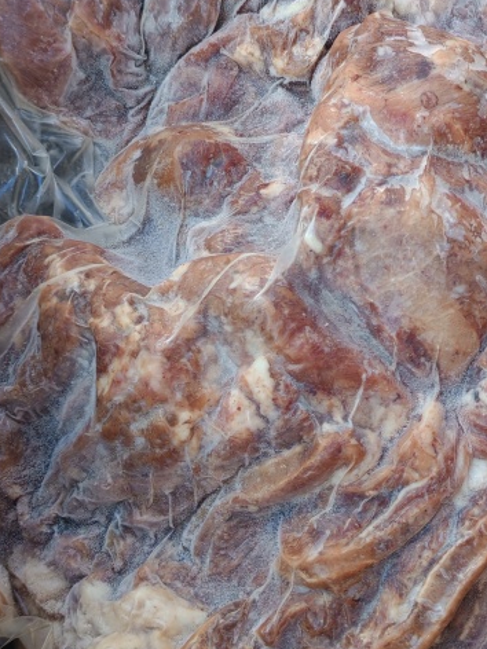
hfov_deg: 23.6
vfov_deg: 31.7
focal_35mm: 61
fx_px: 1144
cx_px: 402
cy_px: 311
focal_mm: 5.52
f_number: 1.95
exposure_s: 1/170
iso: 50
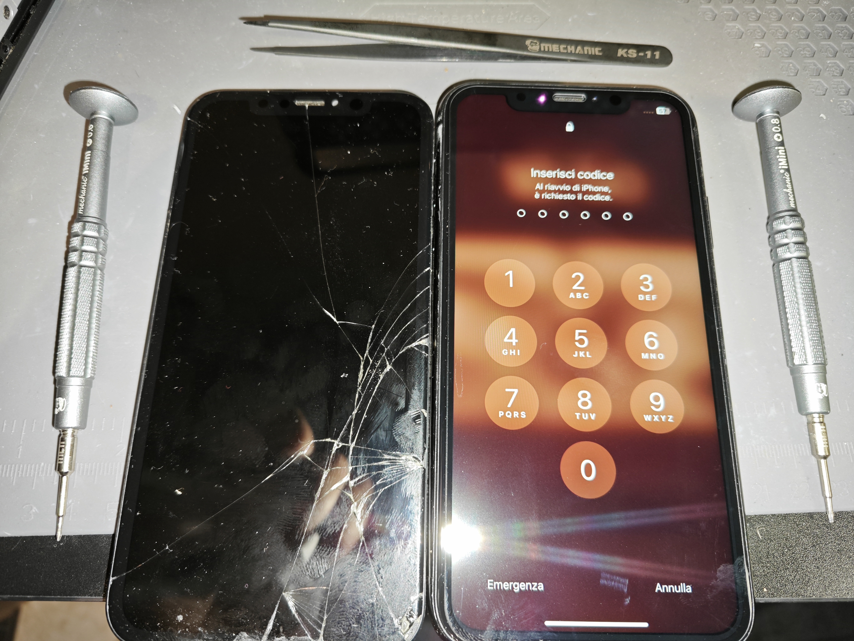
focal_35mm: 23
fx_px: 567
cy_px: 320
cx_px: 427
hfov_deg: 73.9
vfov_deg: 58.9
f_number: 1.8
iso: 200
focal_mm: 5.43
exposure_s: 1/50
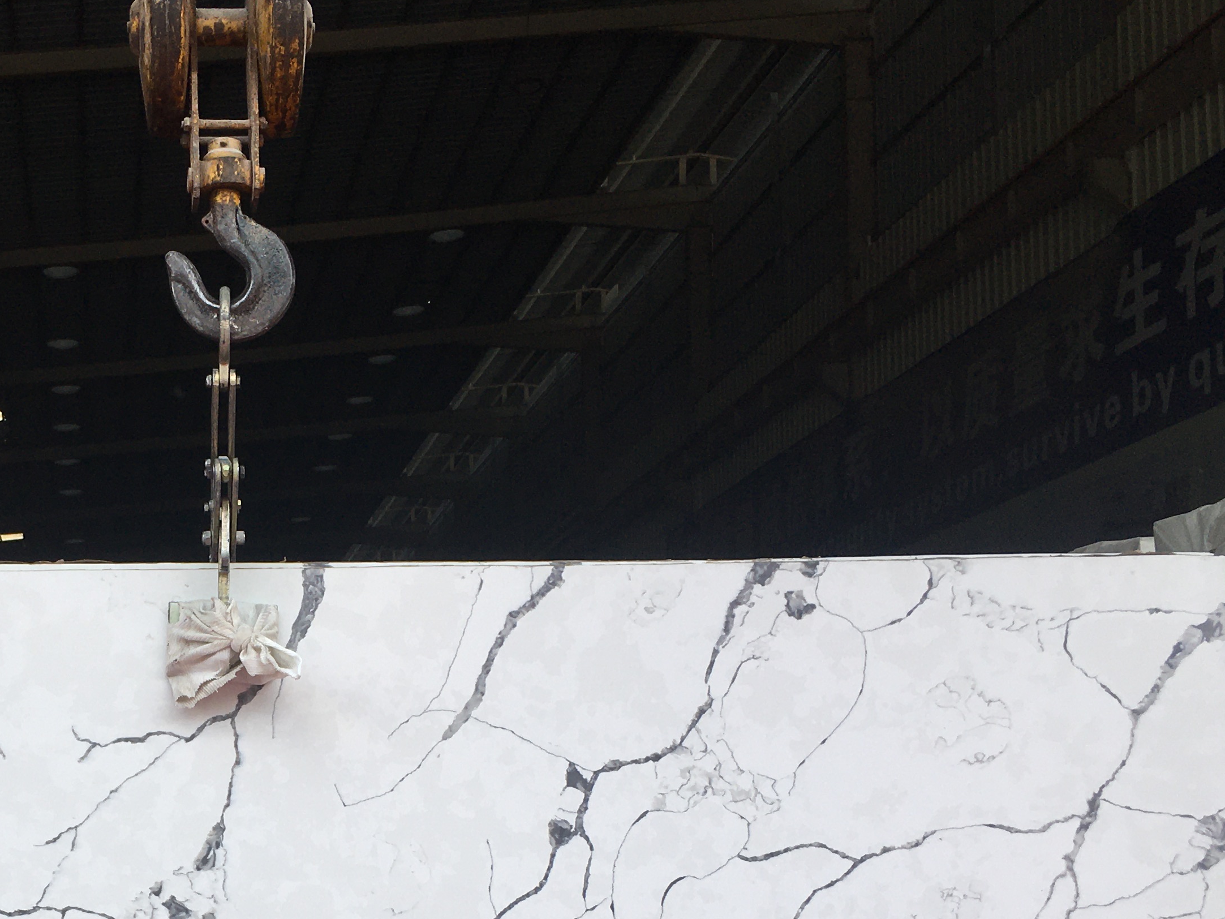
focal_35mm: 54
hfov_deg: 34.5
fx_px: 1911
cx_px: 252
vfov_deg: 26.1
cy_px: 832
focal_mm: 4.15
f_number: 2.2
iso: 25
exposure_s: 1/345
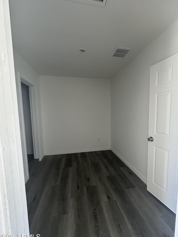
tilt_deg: -4.6
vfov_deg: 98.2
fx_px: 103
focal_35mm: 15
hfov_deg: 81.7
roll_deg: +1.3
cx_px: 93
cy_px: 122
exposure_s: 1/60
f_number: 2.2
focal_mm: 2.22
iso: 500
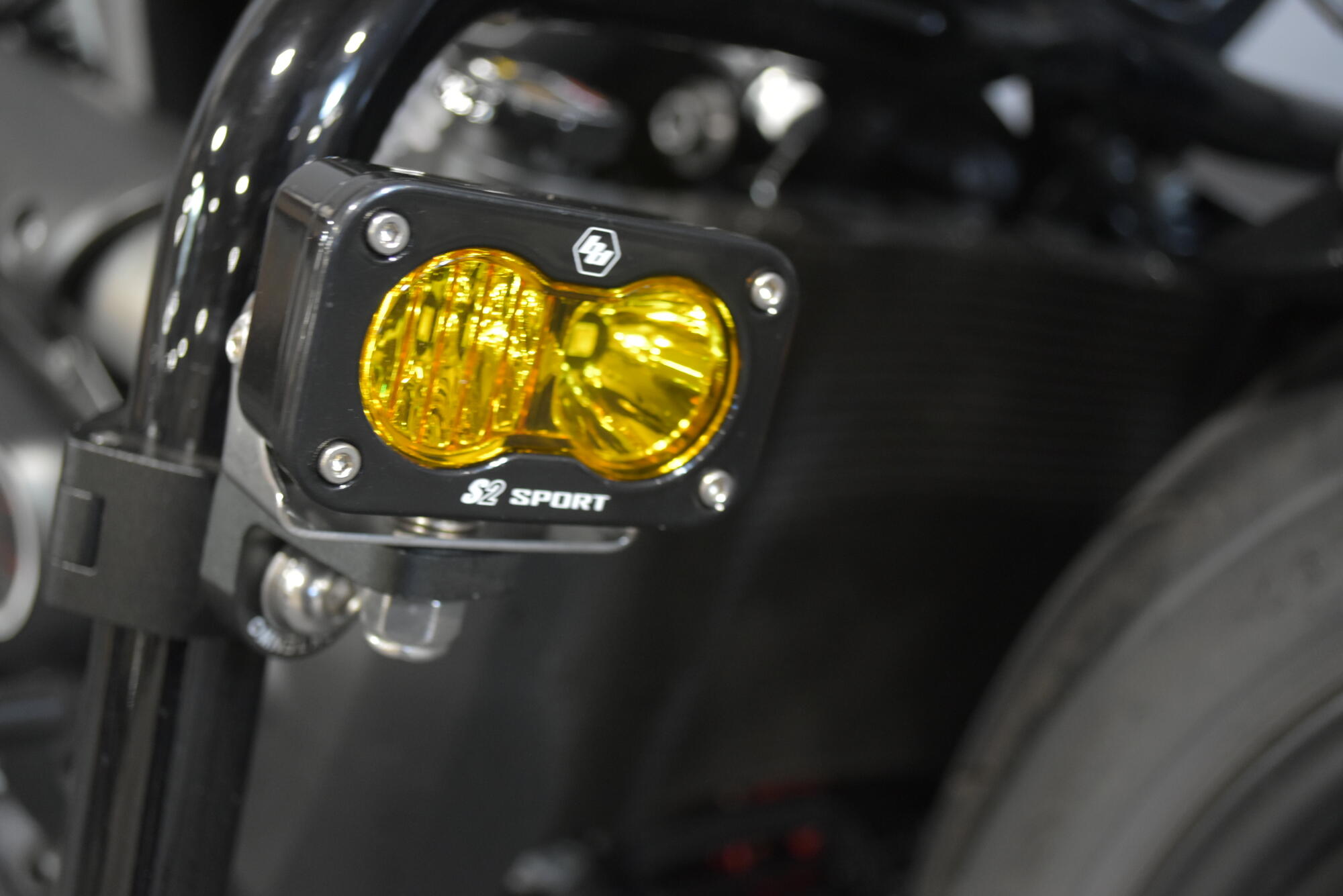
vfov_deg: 28.1
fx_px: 1791
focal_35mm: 48
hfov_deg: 41.1
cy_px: 448
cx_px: 672
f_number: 4.8
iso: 1600
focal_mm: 32
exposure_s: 1/13
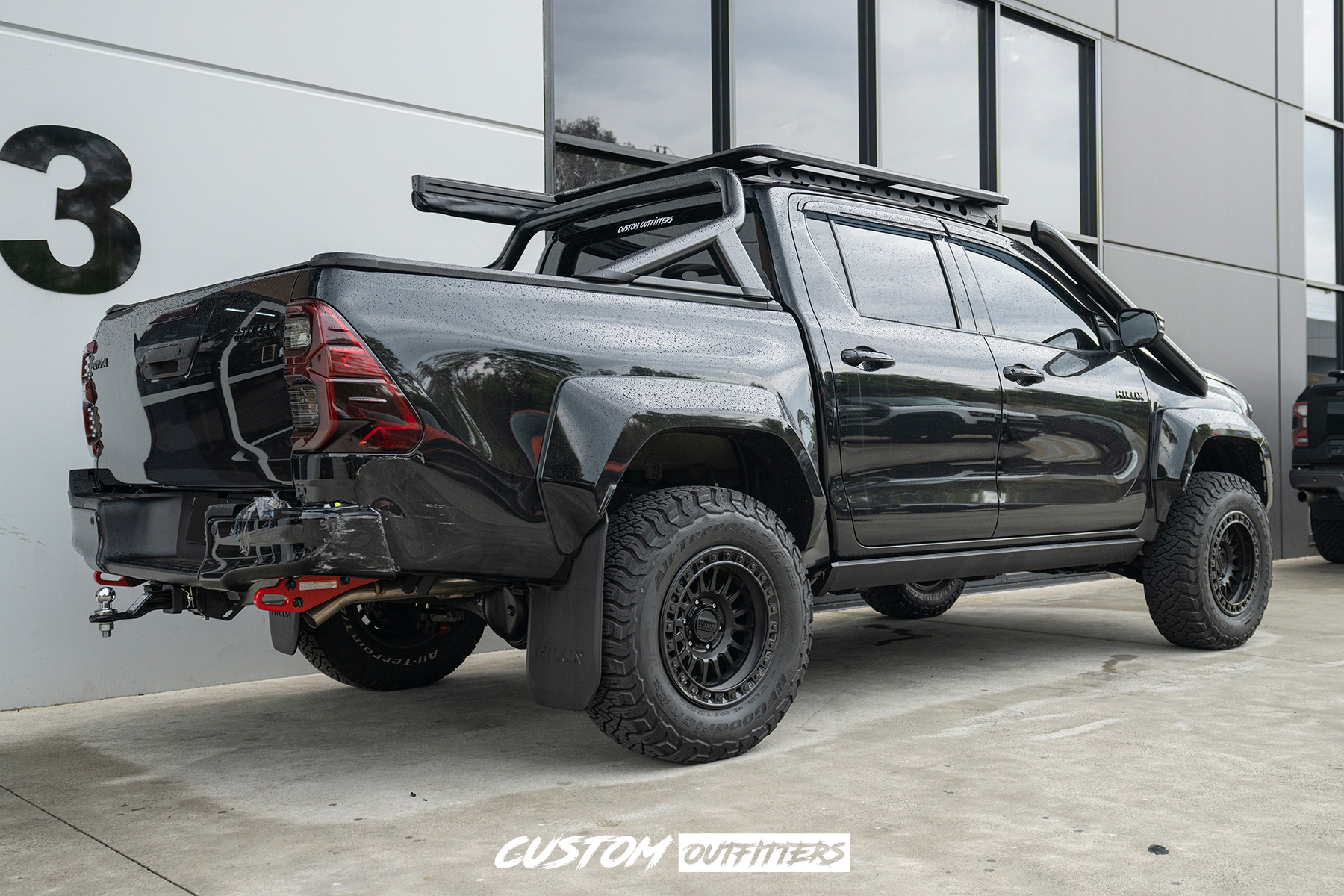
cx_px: 672
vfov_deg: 43.6
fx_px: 1120
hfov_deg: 61.9
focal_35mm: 30
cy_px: 448
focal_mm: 30
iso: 400
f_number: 4
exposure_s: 1/160
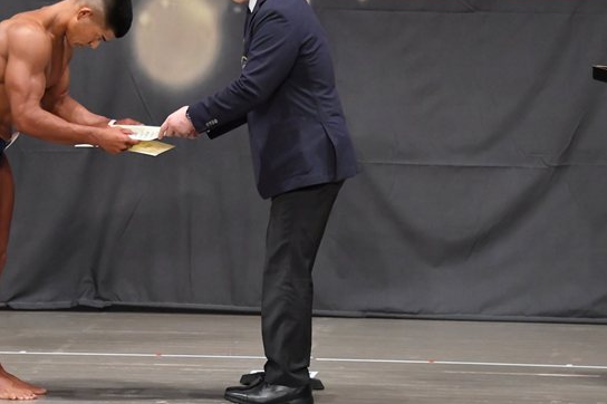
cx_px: 199
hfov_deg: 7.2
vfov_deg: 4.8
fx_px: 4853
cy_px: 151
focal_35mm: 288
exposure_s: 1/400
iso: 6400
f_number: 5.6
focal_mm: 135
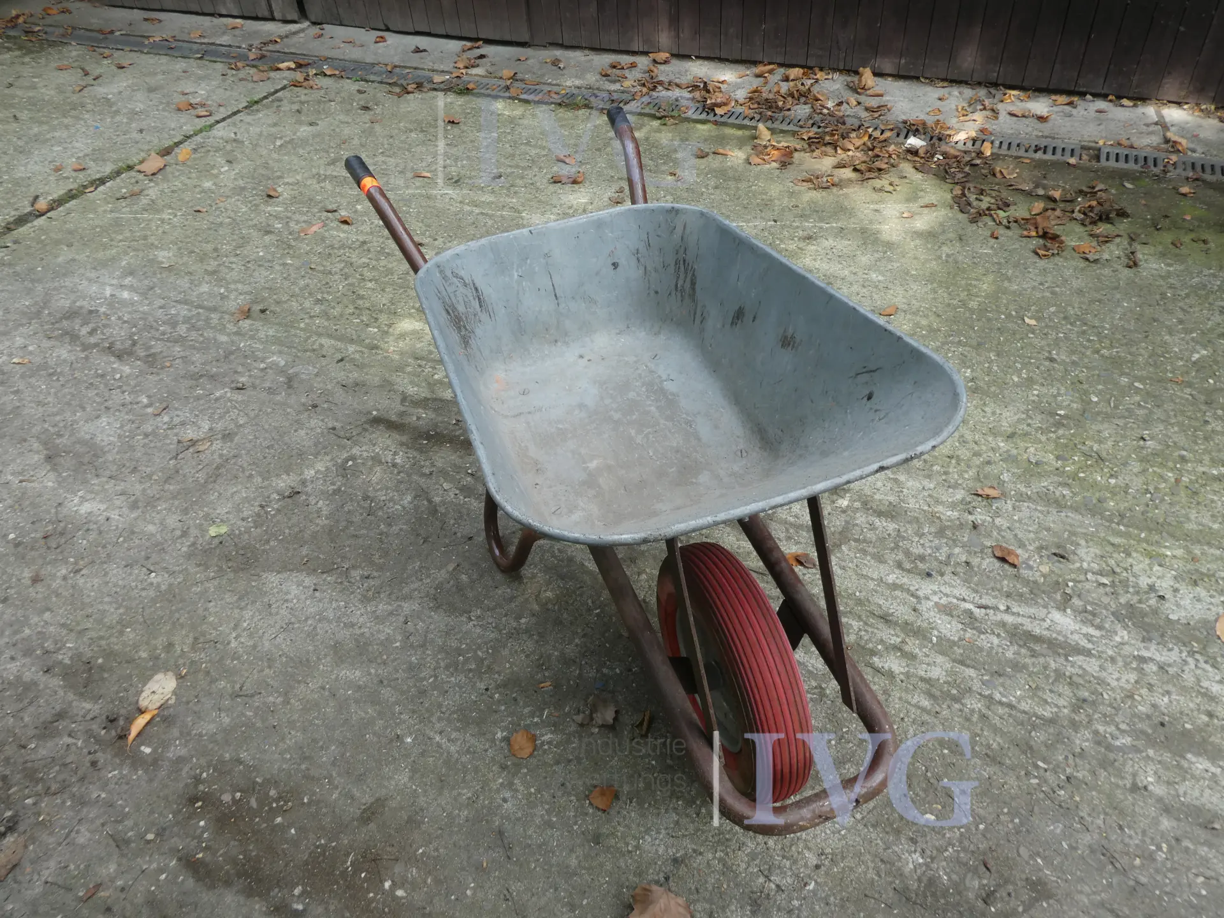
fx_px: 849
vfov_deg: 56.8
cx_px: 612
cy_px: 459
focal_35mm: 24
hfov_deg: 71.6
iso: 80
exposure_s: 1/160
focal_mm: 4.3
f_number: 3.3
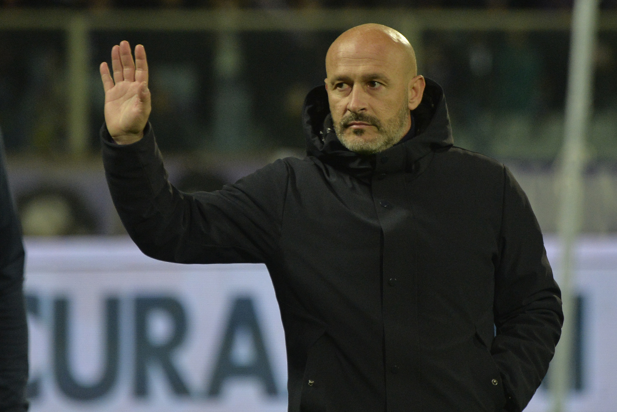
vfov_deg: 4.0
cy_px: 206
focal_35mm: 340
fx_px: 5827
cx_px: 308
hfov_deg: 6.1
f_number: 5.6
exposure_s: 1/1000
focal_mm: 340
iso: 3200
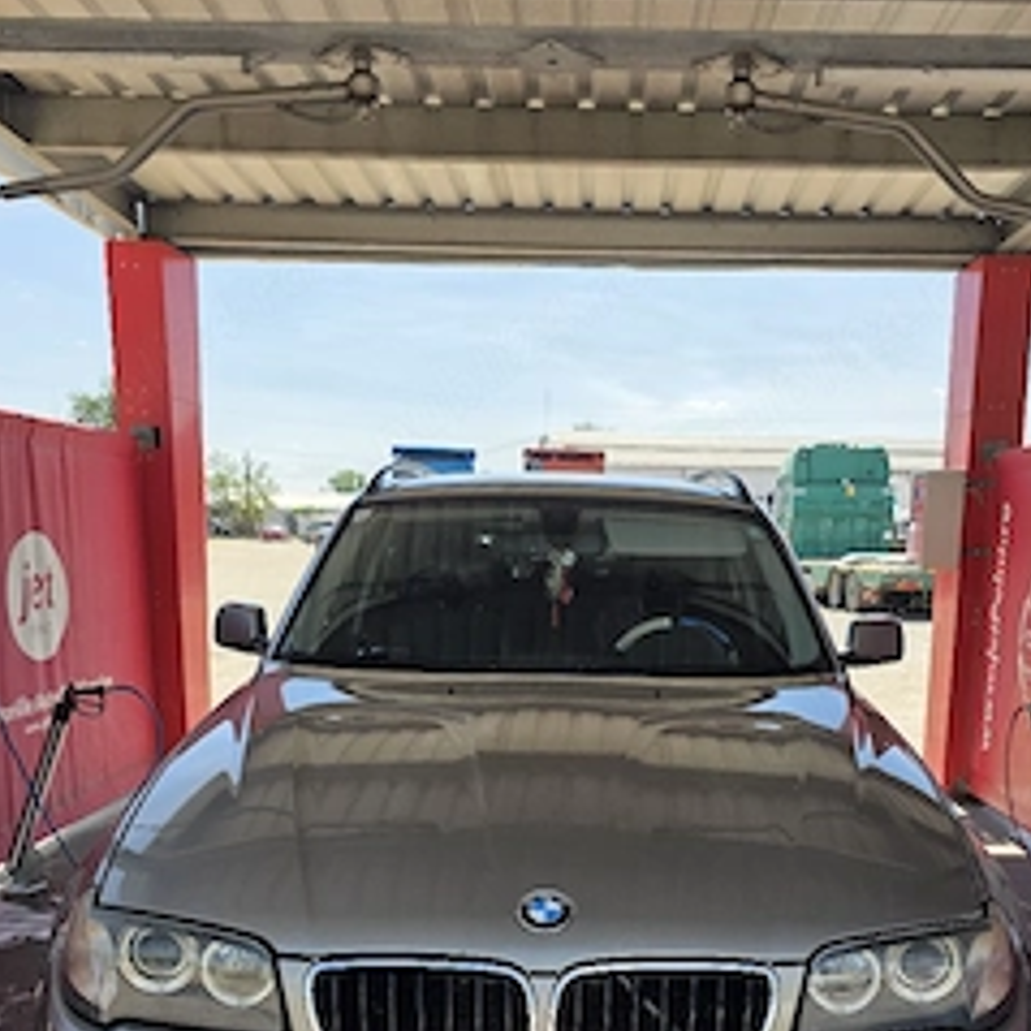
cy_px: 746
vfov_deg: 47.0
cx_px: 595
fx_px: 1146
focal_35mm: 34
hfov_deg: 48.3
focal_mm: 6.3
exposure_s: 1/5000
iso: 80
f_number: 1.7
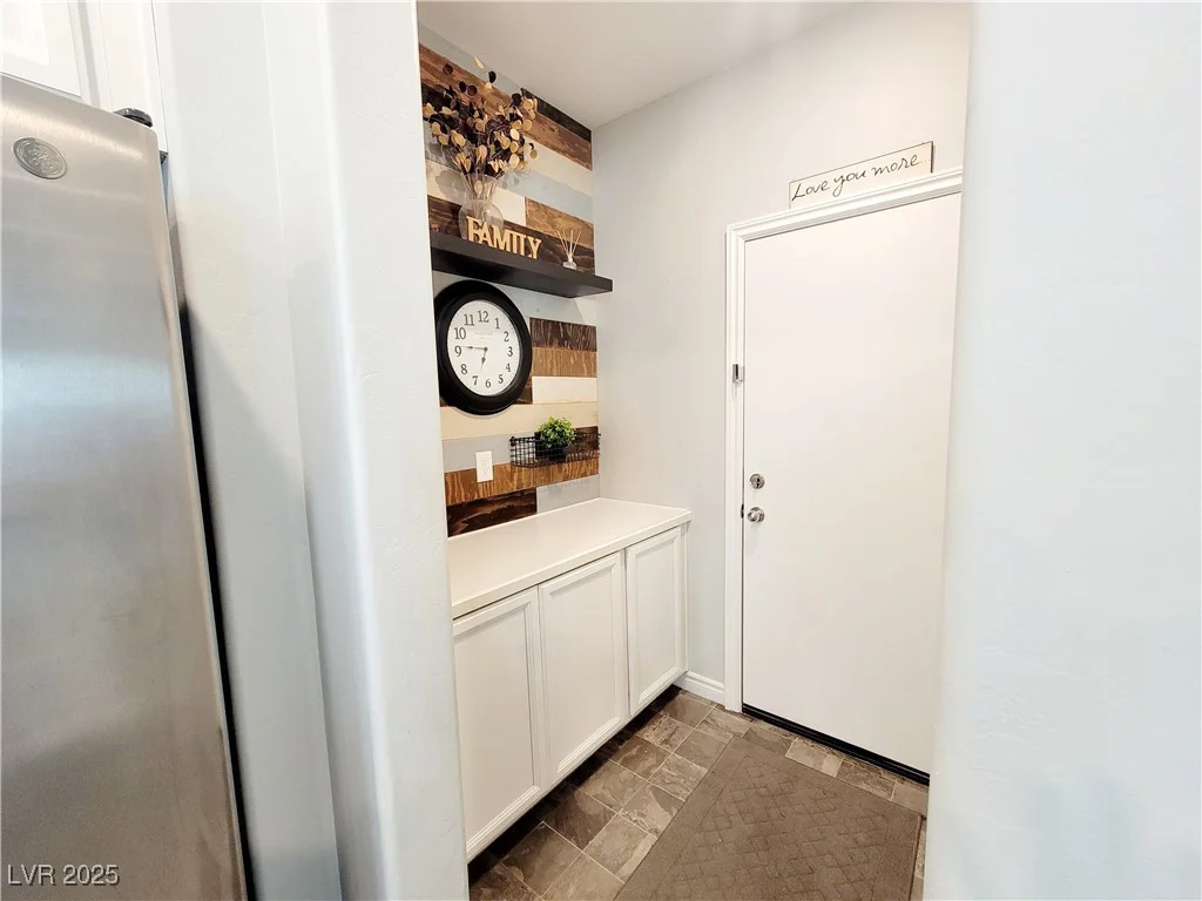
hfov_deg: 106.2
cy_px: 450
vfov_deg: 89.9
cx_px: 601
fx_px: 451
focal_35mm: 13
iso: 320
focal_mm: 2.2
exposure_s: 1/60.2
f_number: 2.2
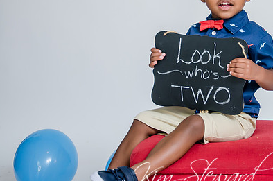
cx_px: 211
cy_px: 51
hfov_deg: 18.8
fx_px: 817
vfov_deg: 12.6
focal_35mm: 108
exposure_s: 1/160
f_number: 4.8
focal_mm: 42
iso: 100
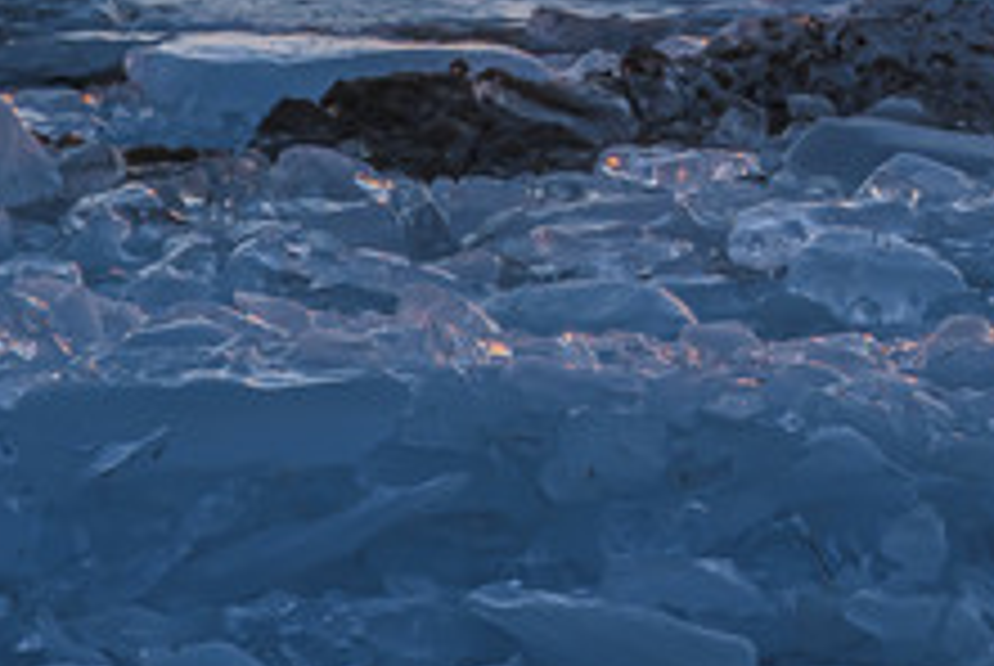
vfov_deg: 5.7
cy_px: -583
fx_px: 6525
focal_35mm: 236
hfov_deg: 8.6
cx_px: 1214
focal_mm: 58
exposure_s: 30
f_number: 22
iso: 100
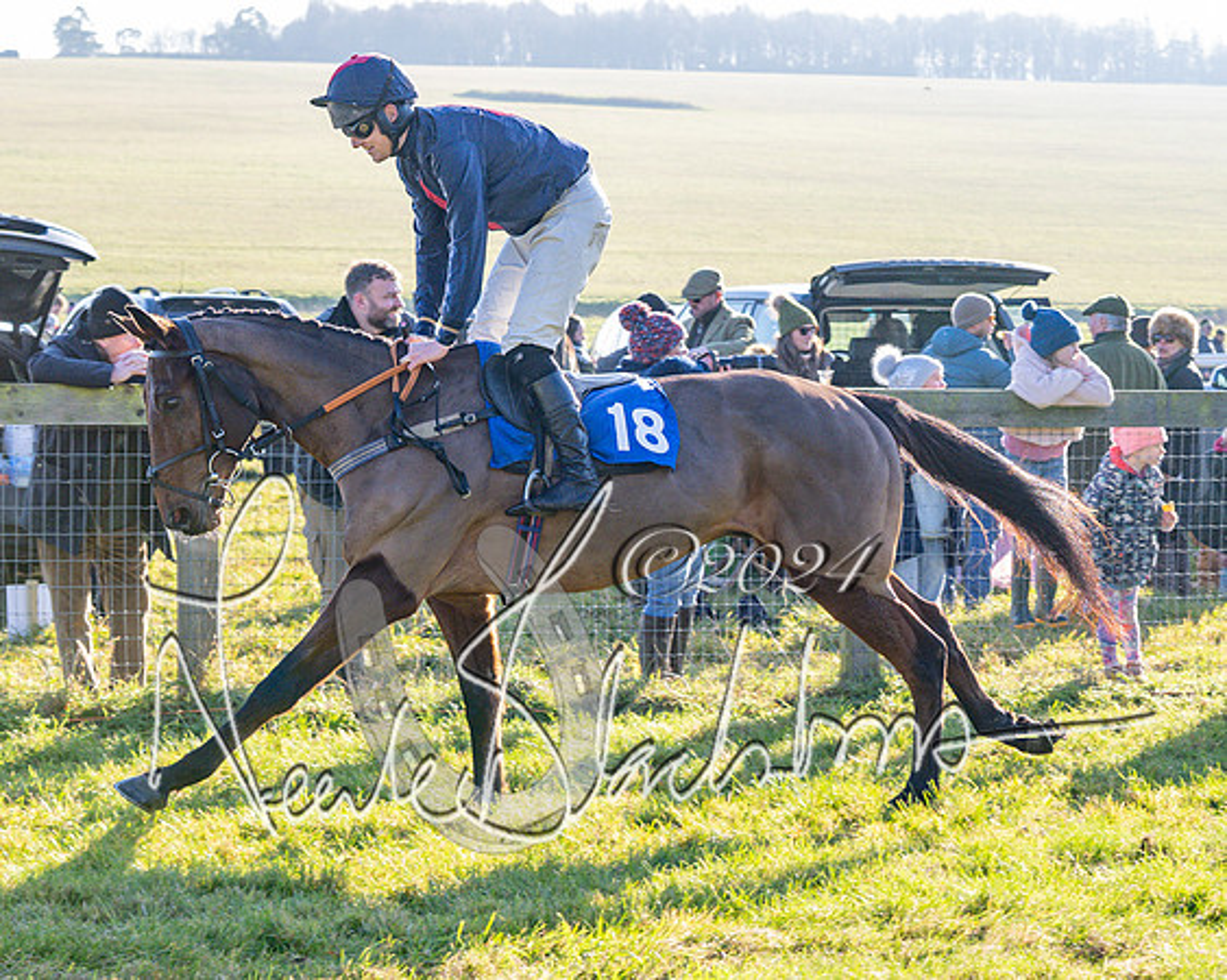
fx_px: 3876
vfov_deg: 14.4
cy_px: 528
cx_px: 895
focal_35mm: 107
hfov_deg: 17.9
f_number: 4
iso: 640
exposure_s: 1/1000
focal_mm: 50
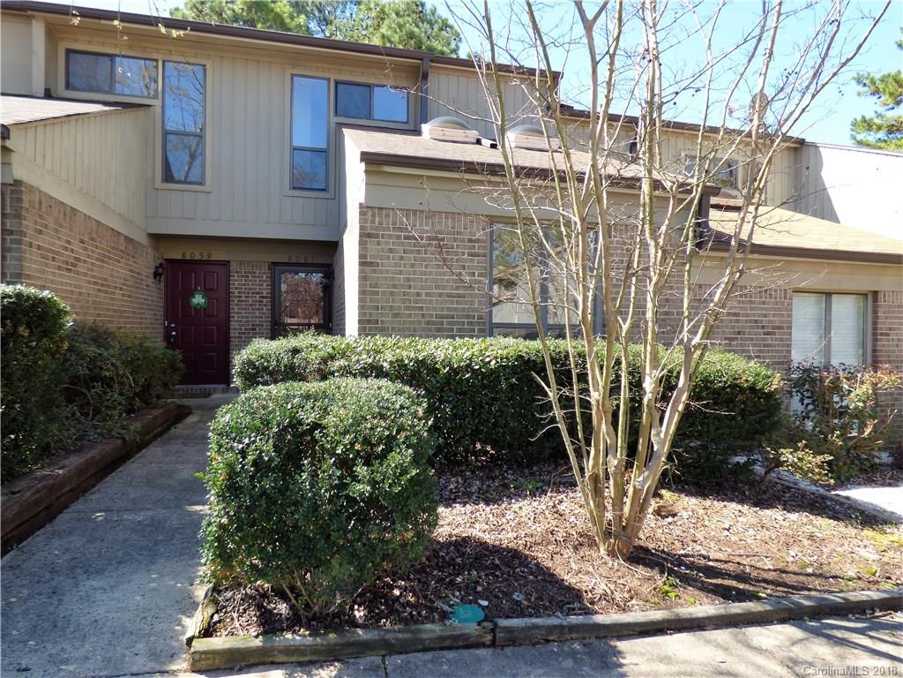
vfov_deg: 66.0
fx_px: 522
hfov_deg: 81.7
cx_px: 452
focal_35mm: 20
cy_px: 339
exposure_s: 1/320
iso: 100
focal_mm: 3.58
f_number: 2.8
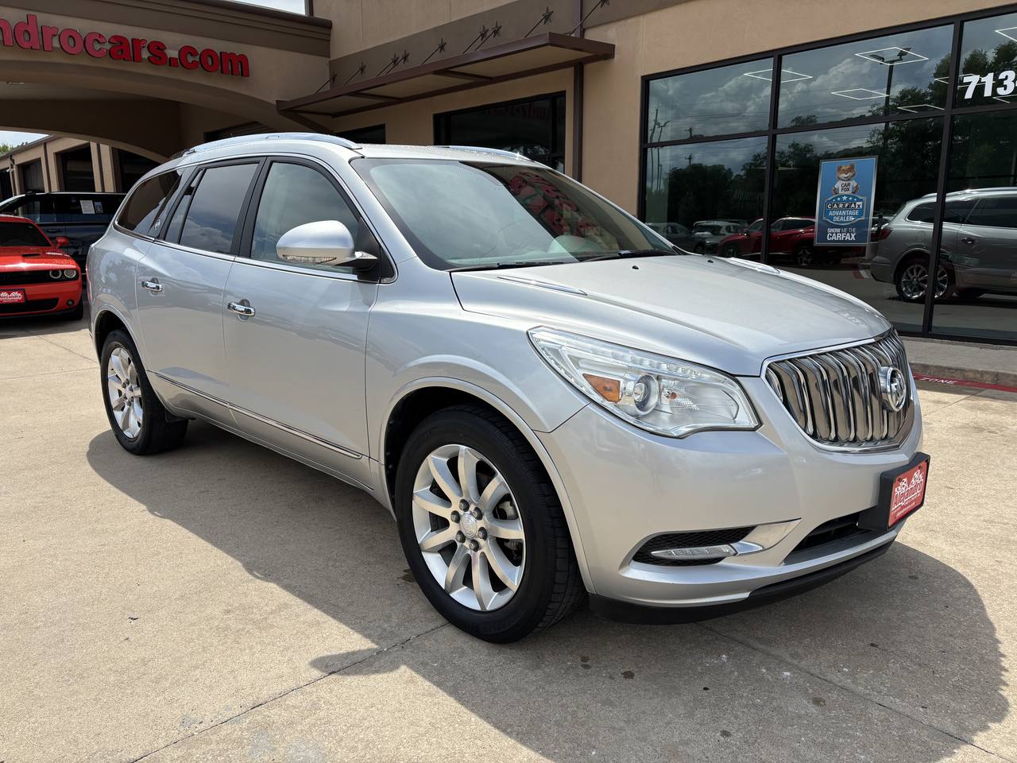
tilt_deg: -11.4
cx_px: 508
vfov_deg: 53.1
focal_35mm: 26
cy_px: 382
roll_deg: -0.3
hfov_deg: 67.3
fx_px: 764
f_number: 1.6
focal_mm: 5.96
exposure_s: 1/4082
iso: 50
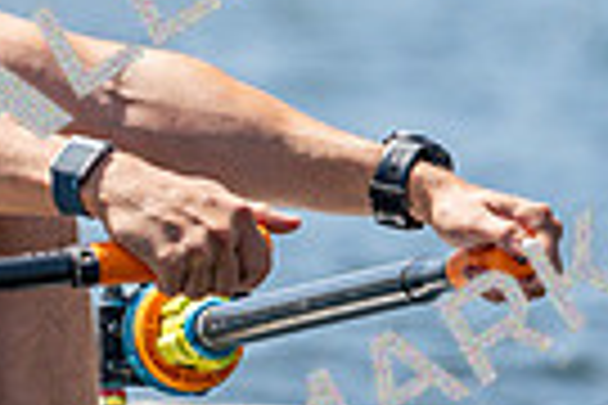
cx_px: -495
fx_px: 28405
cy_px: -200
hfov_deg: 1.2
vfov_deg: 0.8
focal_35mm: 1682
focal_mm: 391
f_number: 6.3
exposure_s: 1/2000
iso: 400
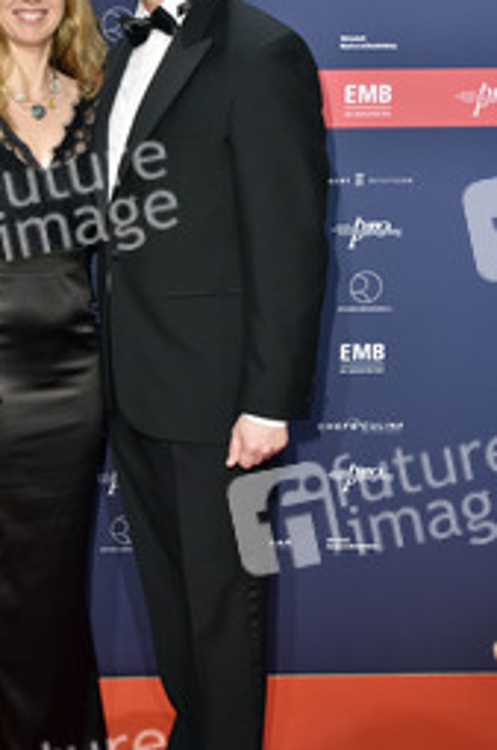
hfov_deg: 24.2
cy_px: 359
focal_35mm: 55
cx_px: 112
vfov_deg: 36.3
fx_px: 1144
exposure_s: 1/160
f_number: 6.3
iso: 1000
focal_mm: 35
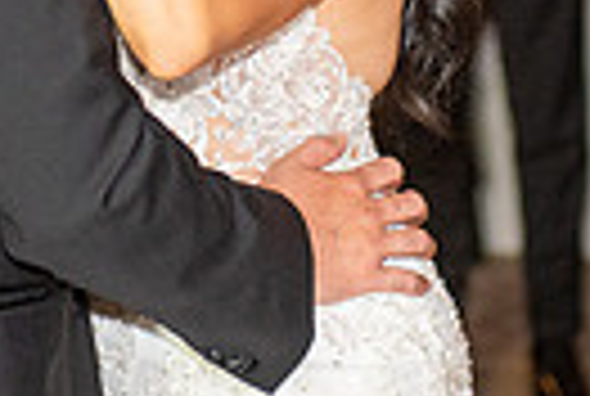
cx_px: 140
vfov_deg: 4.4
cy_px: -304
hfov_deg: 6.6
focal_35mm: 309
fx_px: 5076
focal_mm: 70
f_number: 2.8
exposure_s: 1/125
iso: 1250
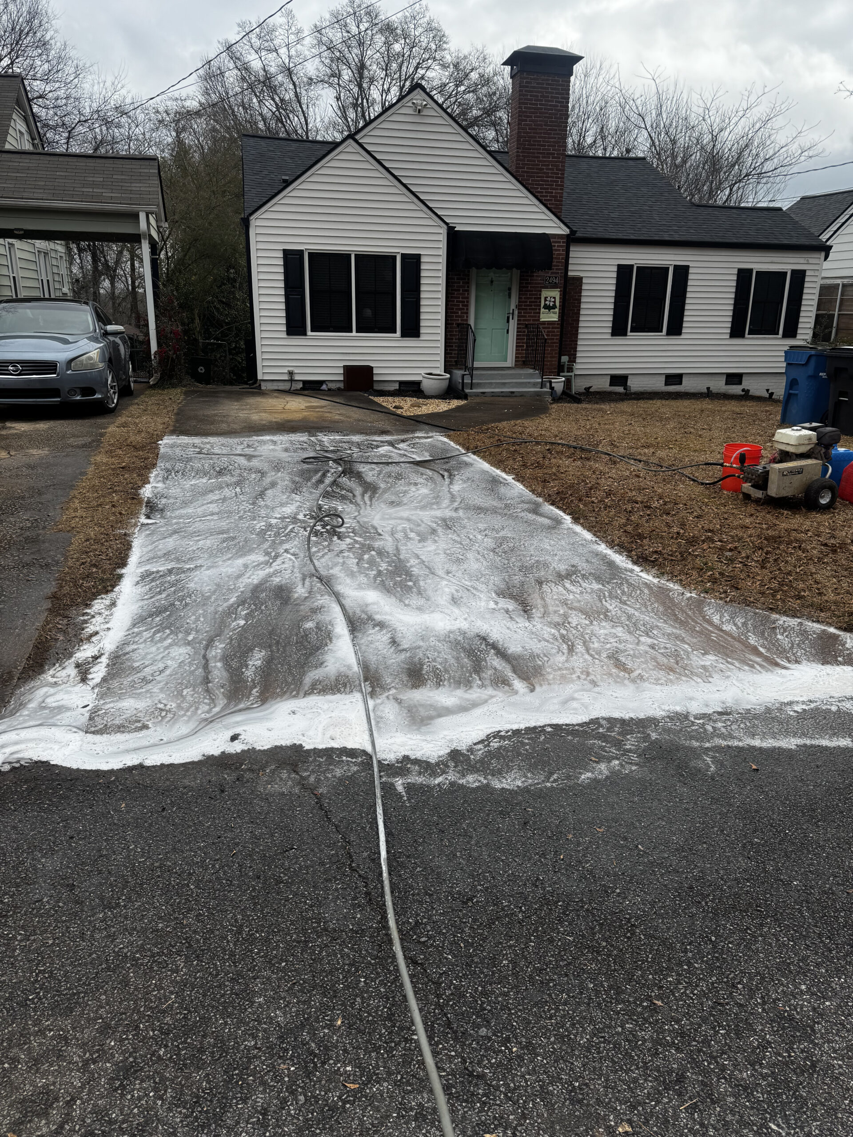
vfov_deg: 71.6
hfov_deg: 56.8
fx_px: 789
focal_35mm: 24
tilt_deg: -16.4
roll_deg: -1.7
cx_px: 426
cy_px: 568
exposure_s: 1/3096
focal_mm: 6.76
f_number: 1.78
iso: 80
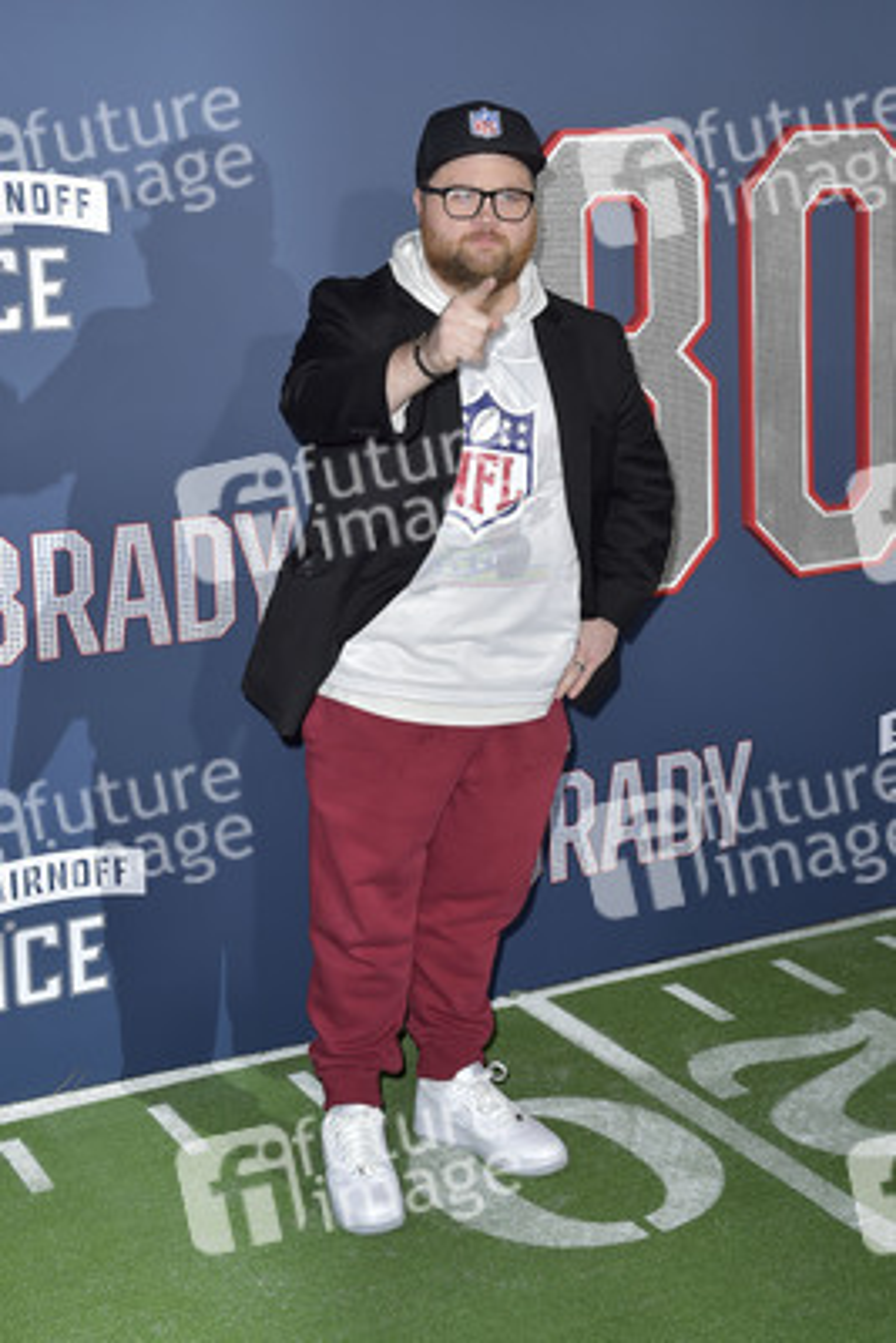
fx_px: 1678
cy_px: 672
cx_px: 448
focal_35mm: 45
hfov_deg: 29.9
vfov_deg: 43.6
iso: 500
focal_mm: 45
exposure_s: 1/250
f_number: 6.3
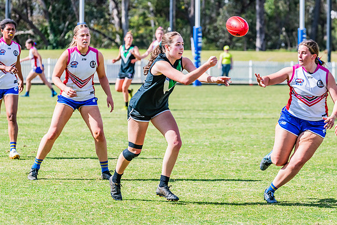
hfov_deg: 8.1
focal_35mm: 255
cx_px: 170
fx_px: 2386
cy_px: 113
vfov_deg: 5.4
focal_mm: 240
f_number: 9
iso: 800
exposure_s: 1/1250
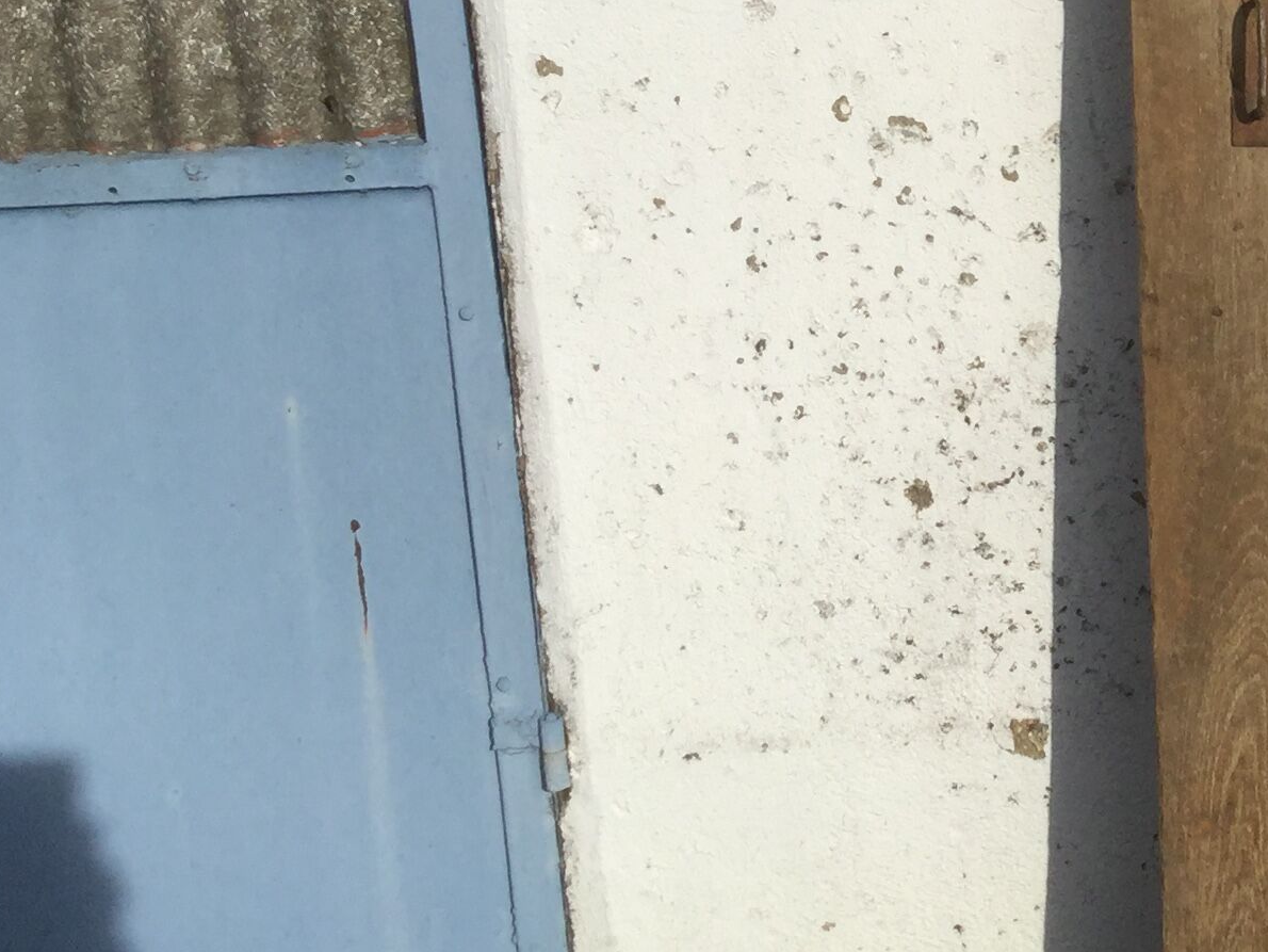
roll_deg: -0.6
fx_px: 3114
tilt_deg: -18.4
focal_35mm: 85
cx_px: 1459
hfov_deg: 21.6
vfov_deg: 17.3
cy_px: 279
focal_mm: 3.3
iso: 25
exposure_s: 1/2331
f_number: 2.4
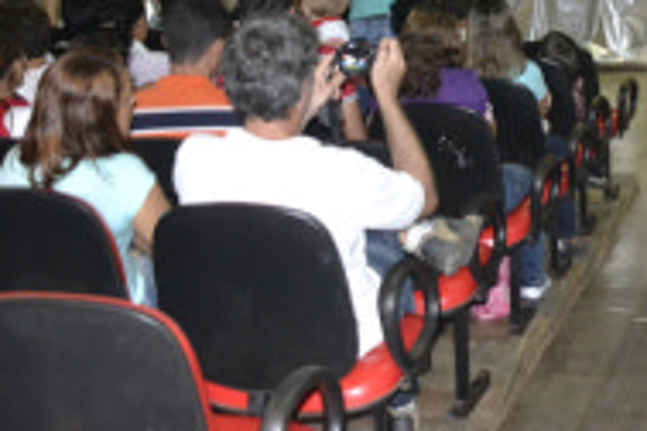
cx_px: 746
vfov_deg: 12.9
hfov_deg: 18.9
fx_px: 1851
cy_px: -97
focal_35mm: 103
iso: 3200
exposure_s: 1/60
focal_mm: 26
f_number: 3.8
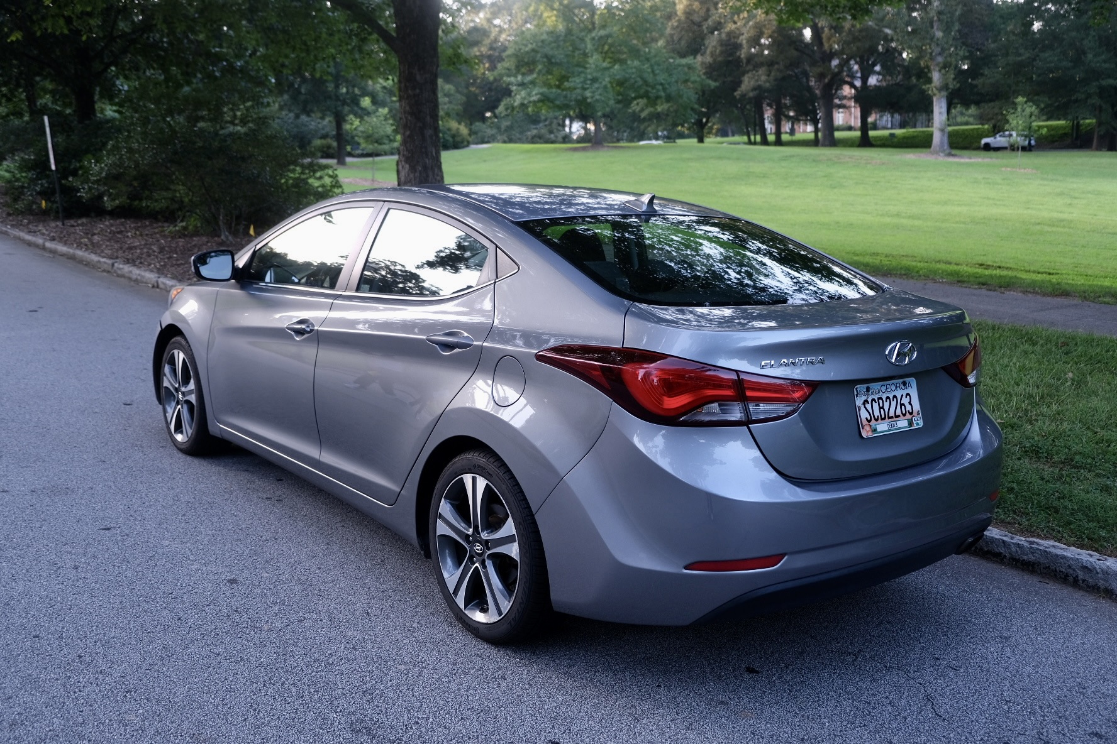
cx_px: 558
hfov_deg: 57.2
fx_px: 1024
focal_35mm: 33
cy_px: 372
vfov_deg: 40.0
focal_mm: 22.3
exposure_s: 1/70
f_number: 3.2
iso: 160
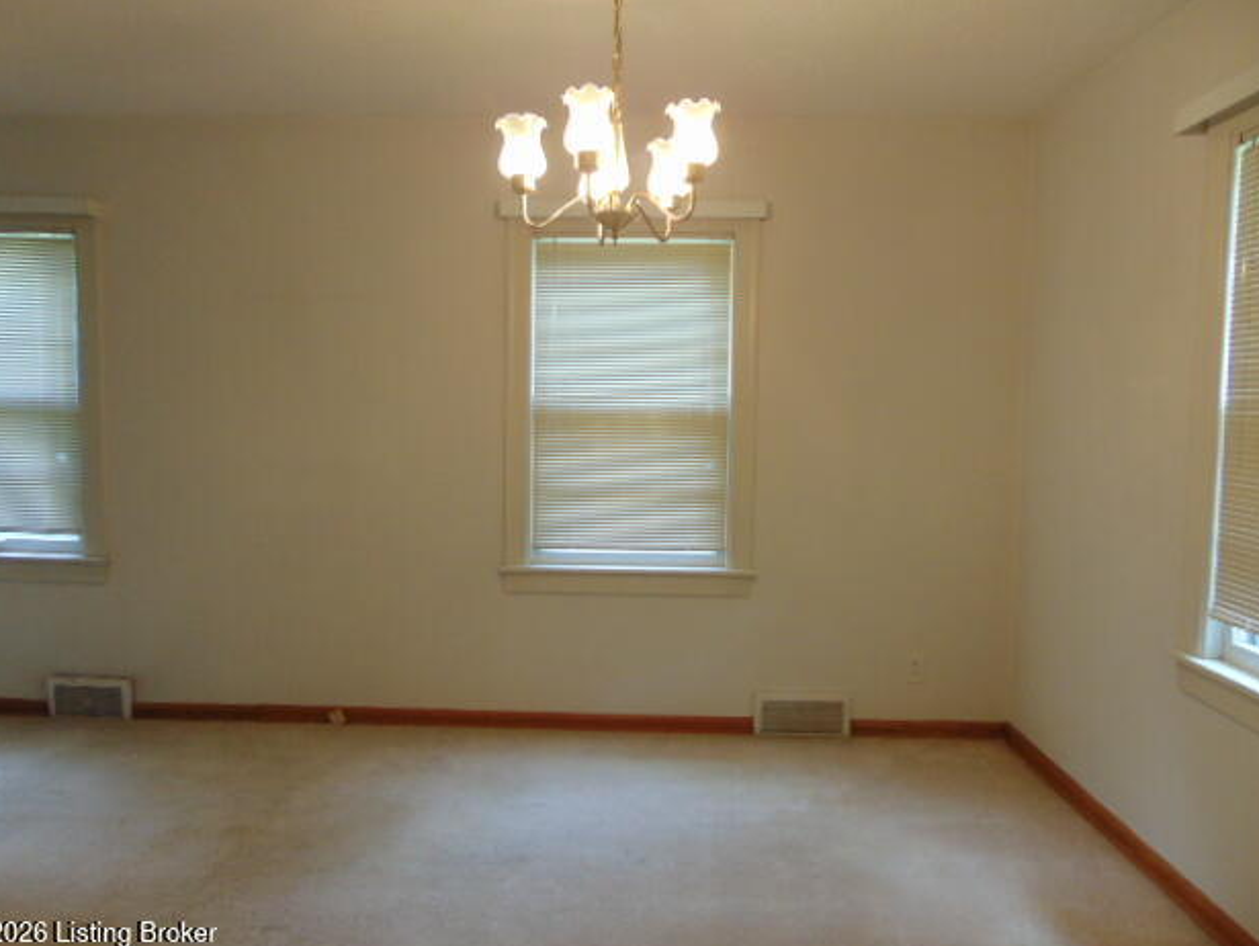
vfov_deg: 53.1
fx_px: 946
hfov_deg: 67.3
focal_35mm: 26
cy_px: 485
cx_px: 612
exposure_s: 1/30
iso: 160
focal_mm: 4.5
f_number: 3
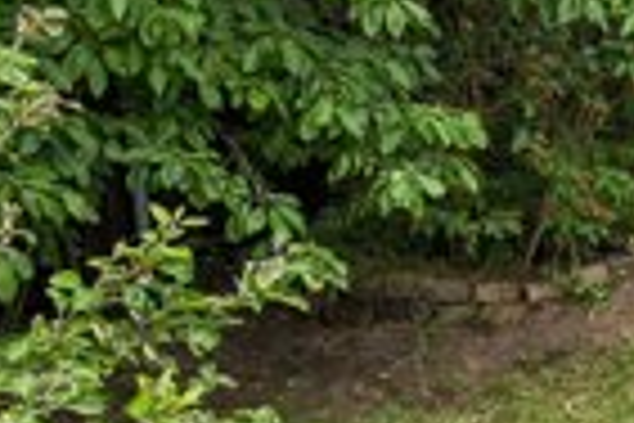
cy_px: 7
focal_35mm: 102
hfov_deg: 13.3
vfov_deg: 13.3
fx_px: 1796
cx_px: 1619
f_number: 8
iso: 125
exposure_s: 1/200
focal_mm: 18
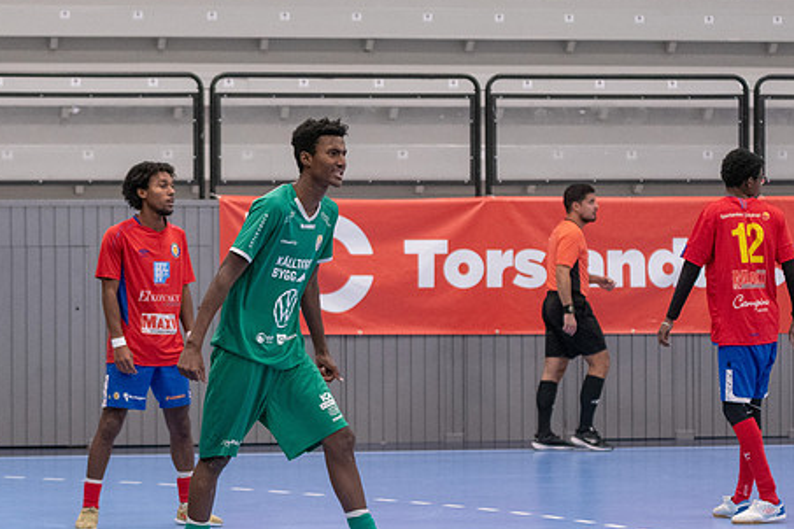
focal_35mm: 138
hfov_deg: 14.8
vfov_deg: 9.9
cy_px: 299
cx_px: 300
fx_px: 3043
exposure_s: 1/640
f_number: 3.2
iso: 4500
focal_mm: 70
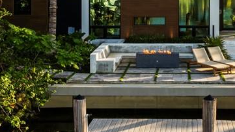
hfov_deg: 27.9
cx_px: 191
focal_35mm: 74
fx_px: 461
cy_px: -17
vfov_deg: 15.8
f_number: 10
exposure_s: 1/60
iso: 100
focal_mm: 12.29
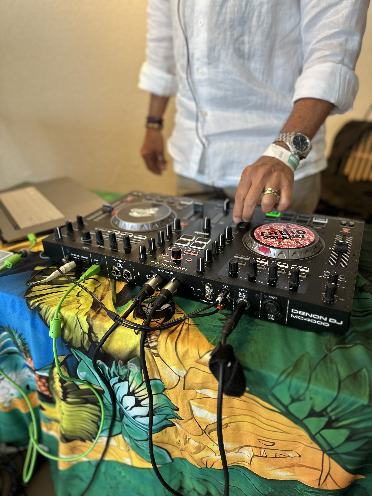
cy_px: 248
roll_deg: +4.3
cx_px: 186
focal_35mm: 24
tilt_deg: -27.7
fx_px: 344
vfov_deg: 71.6
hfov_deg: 56.8
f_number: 1.78
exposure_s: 1/100
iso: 125
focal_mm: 6.86
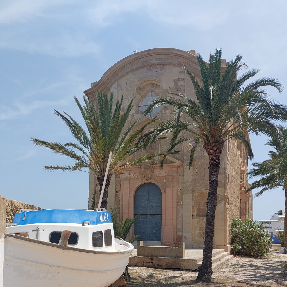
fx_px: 338
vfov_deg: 44.8
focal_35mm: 36
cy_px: 208
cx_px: 115
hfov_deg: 45.8
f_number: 1.8
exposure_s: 1/1596
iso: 25
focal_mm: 5.23
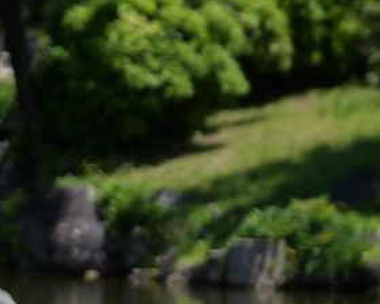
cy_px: 462
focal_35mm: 333
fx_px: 3742
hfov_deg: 5.7
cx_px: -373
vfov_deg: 4.6
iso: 100
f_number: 2.8
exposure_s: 1/1250
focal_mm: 33.5
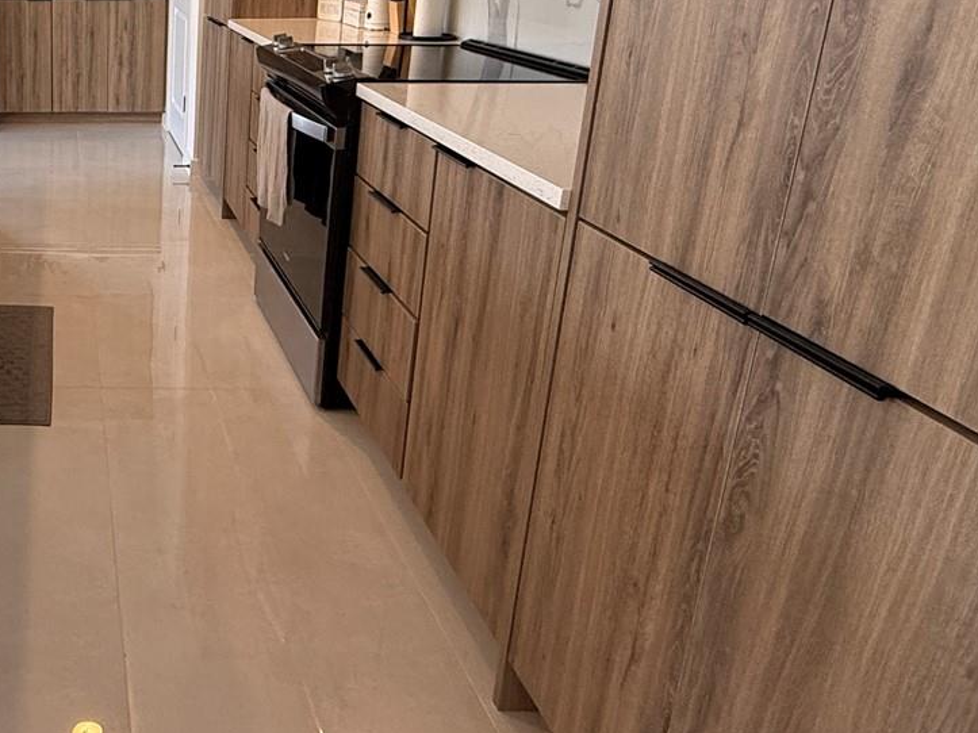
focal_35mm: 31
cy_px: 154
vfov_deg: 43.5
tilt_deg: -13.0
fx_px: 876
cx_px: 34
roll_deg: +0.7
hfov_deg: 49.4
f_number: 2.2
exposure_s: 1/120
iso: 320
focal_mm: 2.22
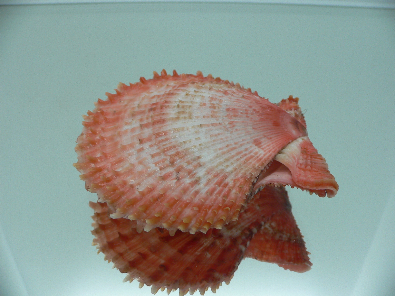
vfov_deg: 40.7
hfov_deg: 52.6
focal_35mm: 35
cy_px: 148
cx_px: 198
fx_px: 399
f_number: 2.8
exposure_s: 1/60
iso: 80
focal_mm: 4.6
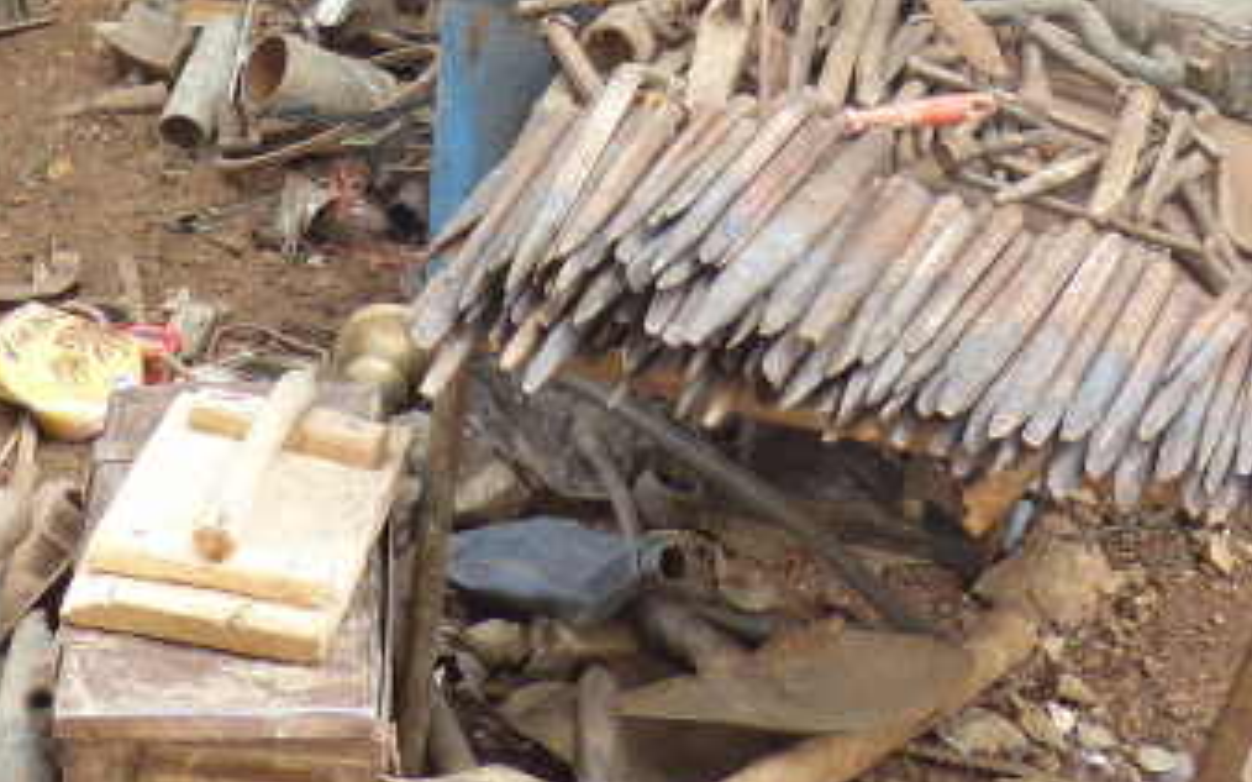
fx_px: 3957
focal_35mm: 116
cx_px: 337
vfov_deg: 10.8
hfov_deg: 17.9
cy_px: -493
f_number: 2.8
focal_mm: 6.6
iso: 100
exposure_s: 1/125
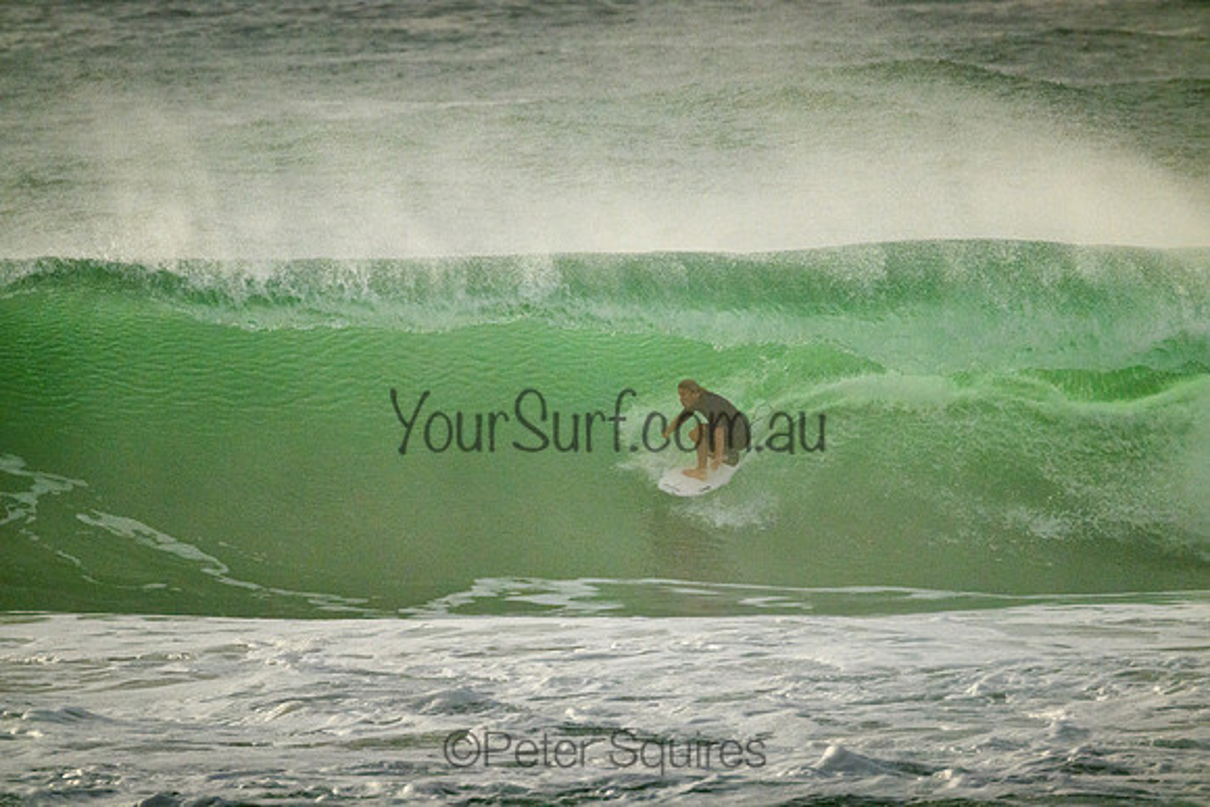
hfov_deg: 2.6
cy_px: 404
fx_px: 26894
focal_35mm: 800
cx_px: 605
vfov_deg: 1.7
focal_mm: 800
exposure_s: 1/8000
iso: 3200
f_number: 11
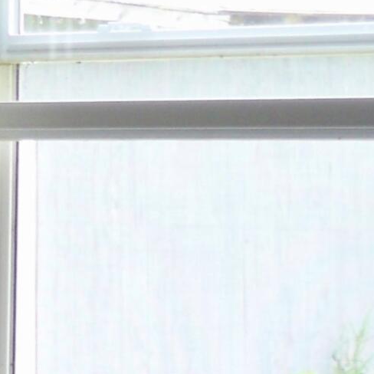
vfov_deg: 9.0
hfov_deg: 8.4
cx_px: -520
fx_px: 2322
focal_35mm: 190
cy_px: 564
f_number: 3.1
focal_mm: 6.3
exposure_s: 1/60
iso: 100
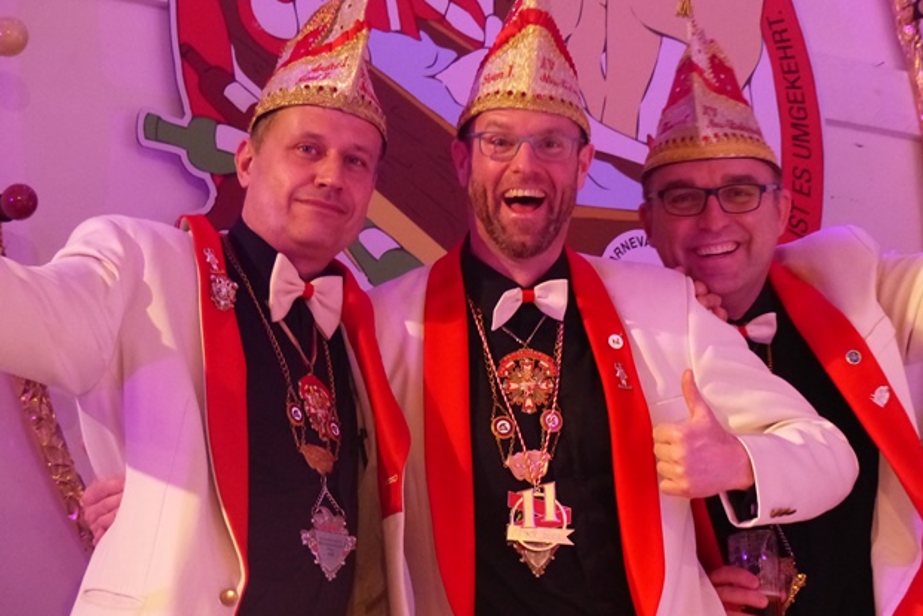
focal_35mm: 137
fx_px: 3513
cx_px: 463
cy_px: 322
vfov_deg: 10.0
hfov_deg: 15.0
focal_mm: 23.1
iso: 800
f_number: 2.8
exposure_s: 1/25
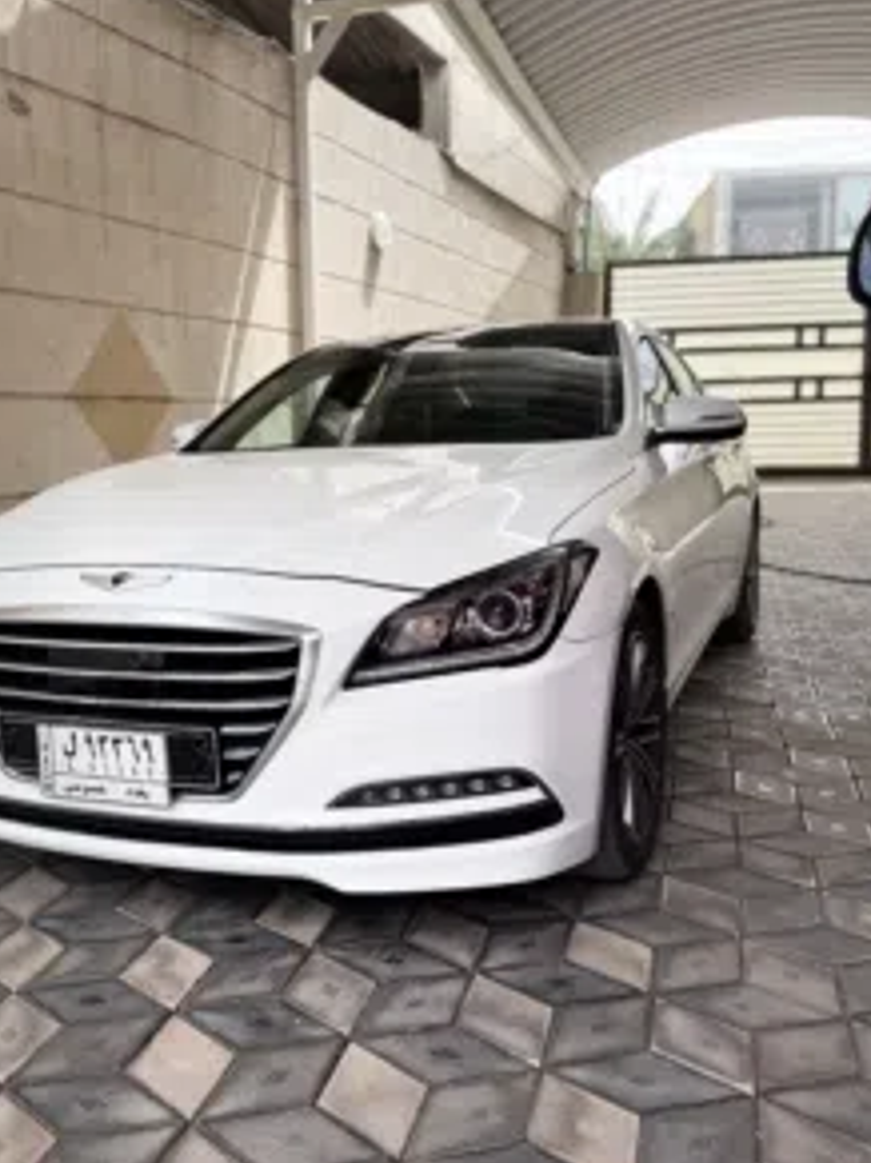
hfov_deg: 42.7
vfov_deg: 55.4
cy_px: 595
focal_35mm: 33
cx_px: 344
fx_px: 1108
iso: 80
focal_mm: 6.76
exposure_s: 1/1285
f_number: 1.78
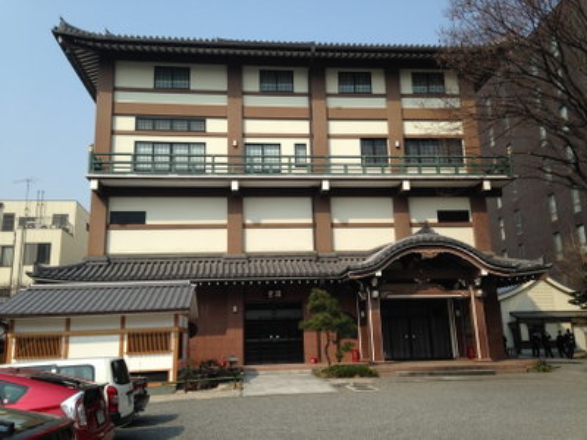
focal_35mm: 33
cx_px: 294
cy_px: 220
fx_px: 560
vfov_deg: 42.9
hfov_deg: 55.4
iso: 50
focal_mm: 4.12
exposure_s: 1/1695
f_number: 2.4
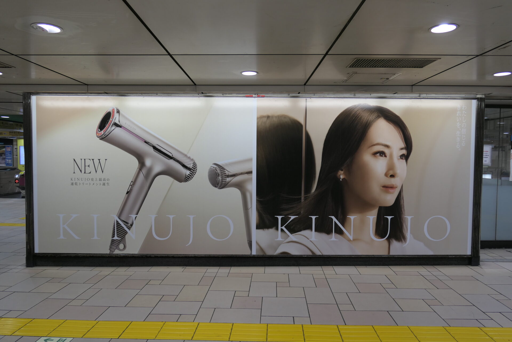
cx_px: 256
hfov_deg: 73.7
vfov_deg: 53.1
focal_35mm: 24
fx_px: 341
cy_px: 171
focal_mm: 8.8
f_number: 1.8
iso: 125
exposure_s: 1/125
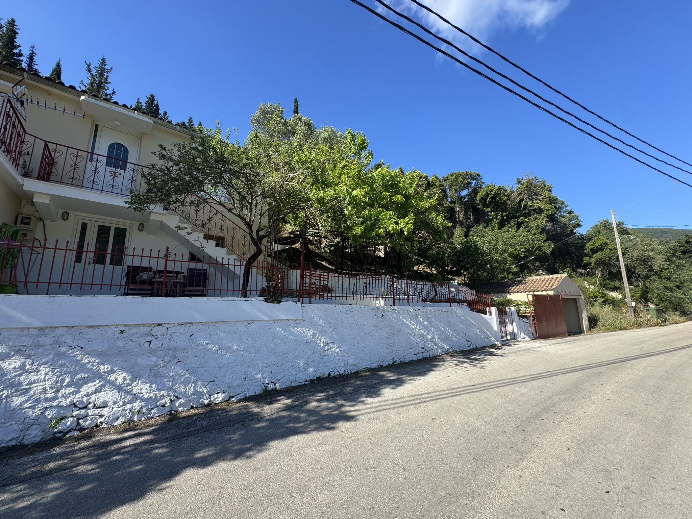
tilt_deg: +11.3
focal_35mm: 14
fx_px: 280
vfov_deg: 85.7
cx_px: 346
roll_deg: +0.8
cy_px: 260
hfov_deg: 102.1
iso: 40
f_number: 2.2
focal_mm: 2.22
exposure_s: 1/804
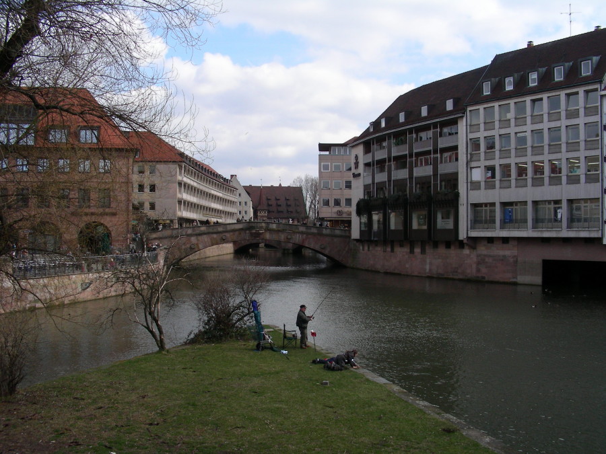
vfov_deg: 37.7
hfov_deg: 49.0
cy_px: 227
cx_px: 303
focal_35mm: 38
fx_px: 665
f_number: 4
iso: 50
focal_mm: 6.3
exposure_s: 1/482
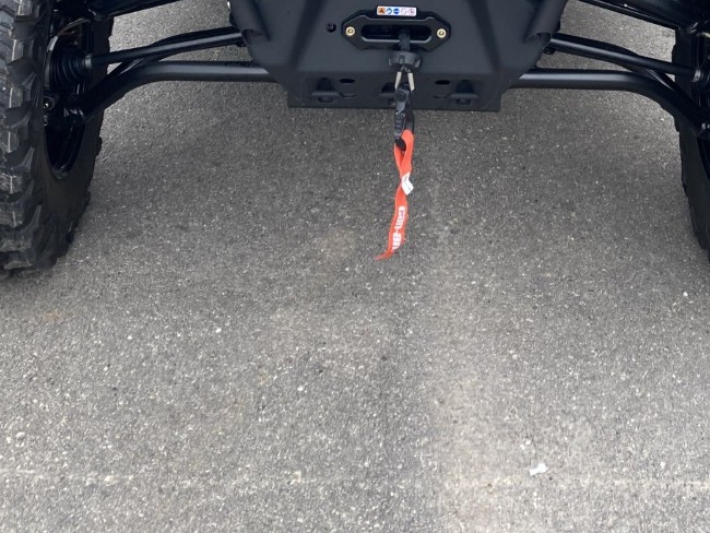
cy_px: -189
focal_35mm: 62
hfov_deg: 31.1
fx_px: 1272
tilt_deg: -11.8
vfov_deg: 21.1
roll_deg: +0.7
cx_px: 433
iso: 20
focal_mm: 3.99
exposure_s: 1/419
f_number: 1.8
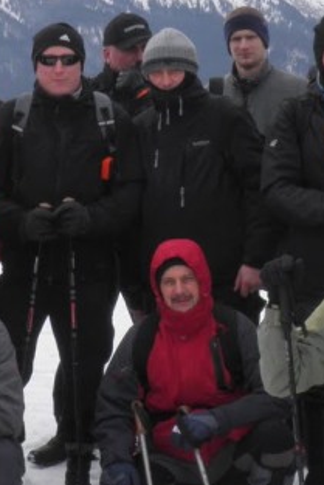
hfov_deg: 9.8
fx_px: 1888
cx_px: 104
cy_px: 293
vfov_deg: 14.6
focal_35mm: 140
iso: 50
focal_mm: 7.1
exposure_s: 1/200
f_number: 5.7
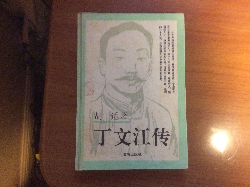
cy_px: 94
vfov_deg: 44.1
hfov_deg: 56.9
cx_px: 125
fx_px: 231
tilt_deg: -85.6
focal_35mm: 32
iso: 500
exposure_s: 1/17
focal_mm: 3.3
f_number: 2.4
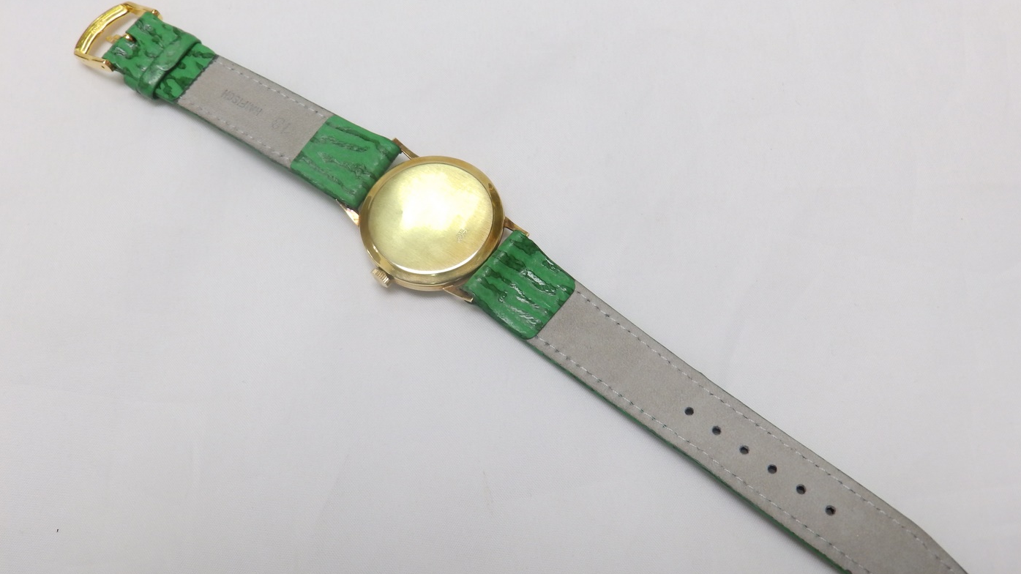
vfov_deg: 33.7
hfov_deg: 56.6
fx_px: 947
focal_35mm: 35
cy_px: 288
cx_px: 512
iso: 160
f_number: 3.7
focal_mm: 5.7
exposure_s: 1/30
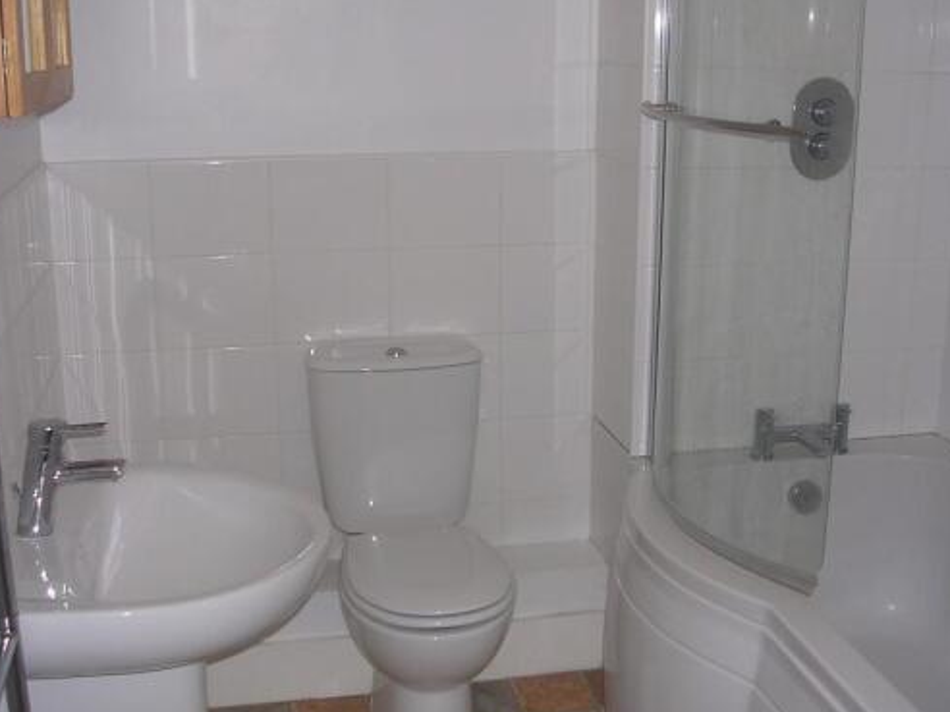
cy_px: 383
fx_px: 1235
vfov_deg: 32.2
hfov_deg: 42.0
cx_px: 534
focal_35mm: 45
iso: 50
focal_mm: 5.8
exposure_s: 1/60.1
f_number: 2.8
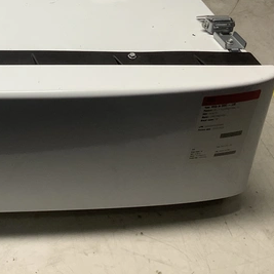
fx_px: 690
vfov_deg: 21.8
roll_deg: -3.1
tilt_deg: -26.9
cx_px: -40
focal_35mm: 77
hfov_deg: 21.2
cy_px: 13
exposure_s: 1/120
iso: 25
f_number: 2.4
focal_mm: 3.3
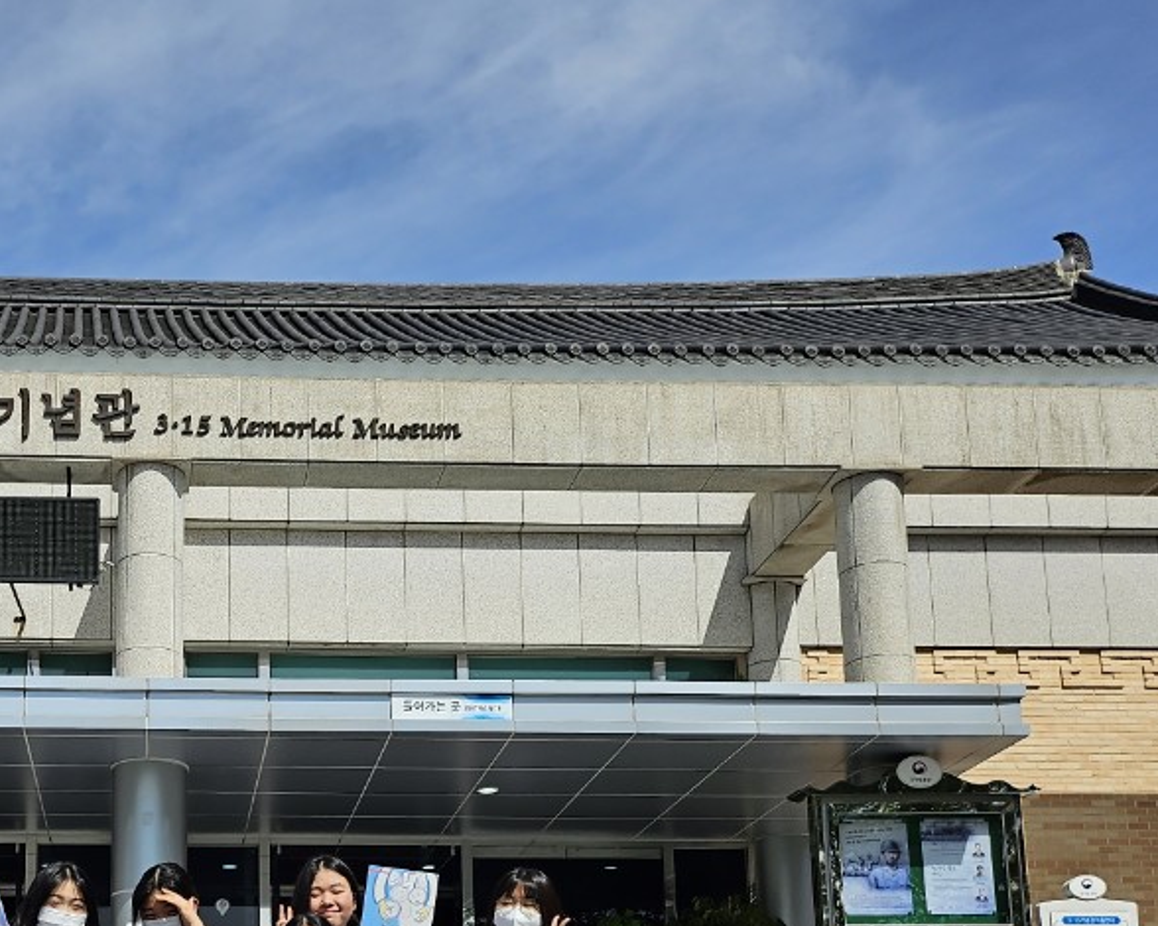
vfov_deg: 28.0
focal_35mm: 51
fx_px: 1747
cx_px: 232
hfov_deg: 35.5
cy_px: 908
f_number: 1.8
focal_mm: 5
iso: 50
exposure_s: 1/10000
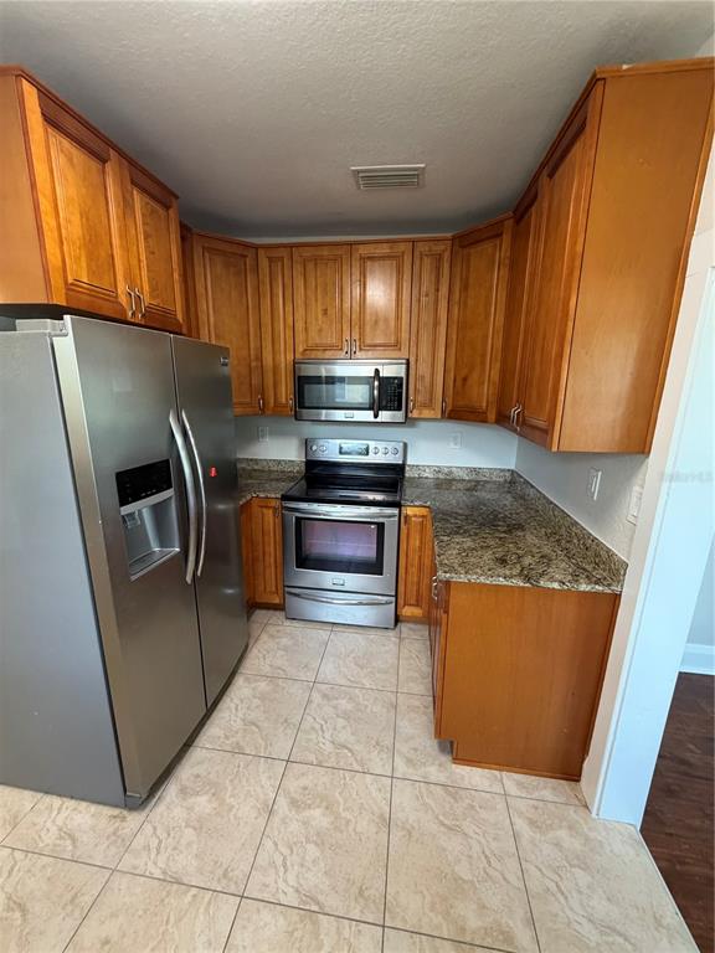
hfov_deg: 85.7
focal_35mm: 14
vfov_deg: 102.1
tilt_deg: -10.8
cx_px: 358
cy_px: 476
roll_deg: -0.2
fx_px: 386
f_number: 2.2
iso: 320
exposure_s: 1/60
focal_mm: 2.22
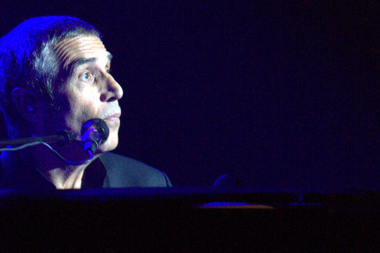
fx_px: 5300
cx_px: 105
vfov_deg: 2.7
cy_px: 167
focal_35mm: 502
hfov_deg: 4.1
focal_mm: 200
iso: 400
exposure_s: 1/60
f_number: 8
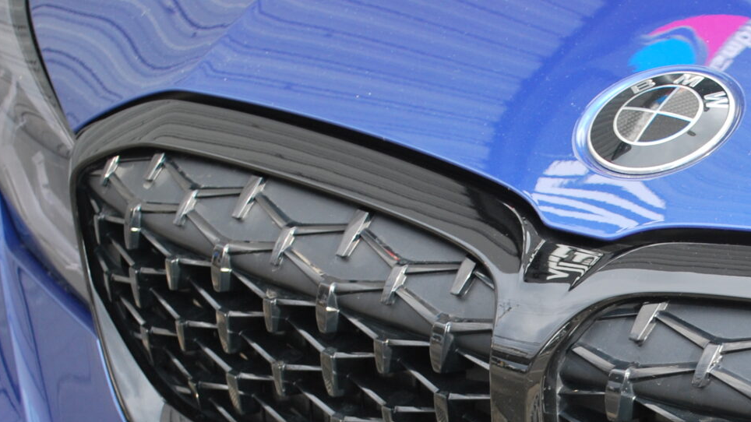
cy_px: 409
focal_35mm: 107
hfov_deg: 19.5
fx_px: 2131
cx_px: 714
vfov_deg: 11.2
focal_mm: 32
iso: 200
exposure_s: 1/60
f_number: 5
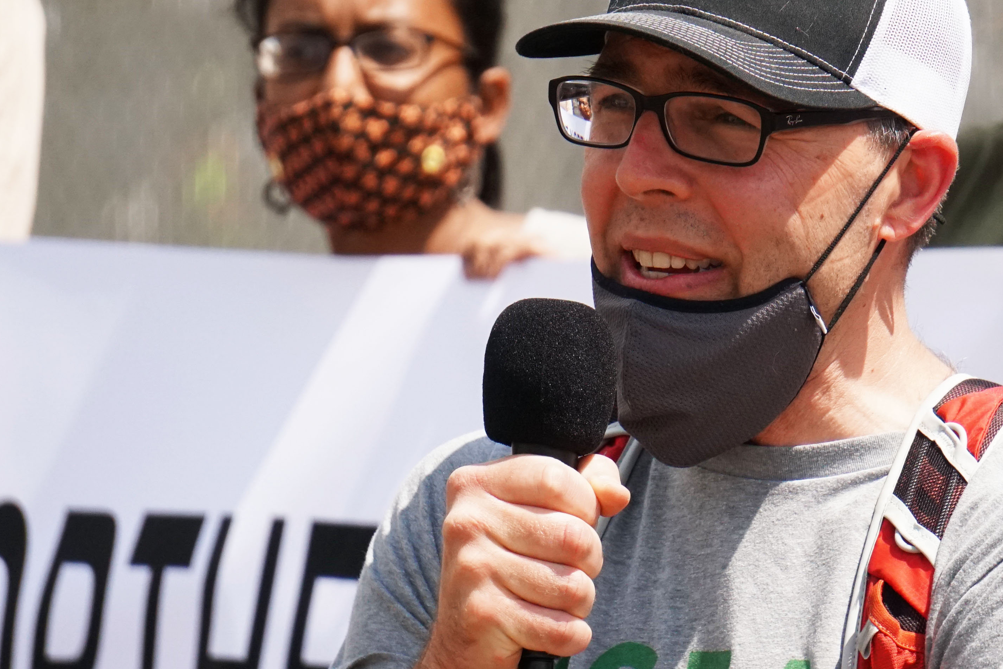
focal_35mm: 560
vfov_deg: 2.5
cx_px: 784
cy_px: 494
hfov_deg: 3.7
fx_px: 15603
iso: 1000
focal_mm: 177
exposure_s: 1/4000
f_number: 6.3
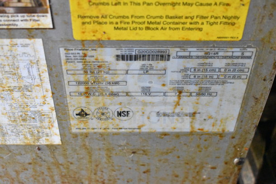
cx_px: 138
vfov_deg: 25.1
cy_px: 92
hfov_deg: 36.9
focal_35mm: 54
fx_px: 414
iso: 11400
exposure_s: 1/60
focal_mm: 36
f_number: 4.8
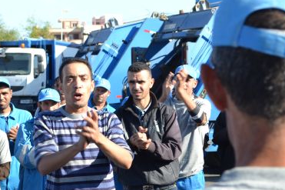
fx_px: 942
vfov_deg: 11.5
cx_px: 98
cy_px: 124
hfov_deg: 17.2
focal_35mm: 119
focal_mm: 46
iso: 100
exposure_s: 1/200
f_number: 7.1
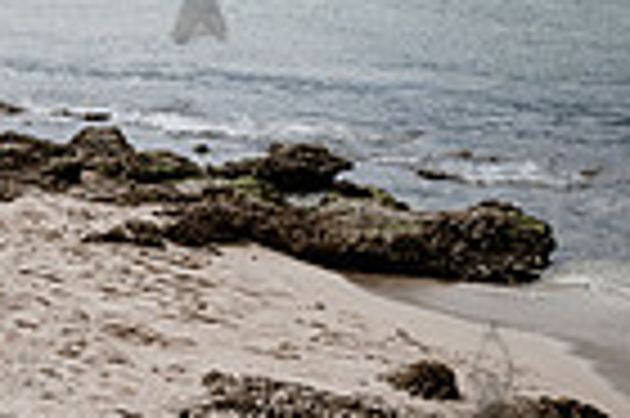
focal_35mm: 145
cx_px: -382
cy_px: -254
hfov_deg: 13.2
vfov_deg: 9.1
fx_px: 2535
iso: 250
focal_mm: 35
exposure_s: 1/250
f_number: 13
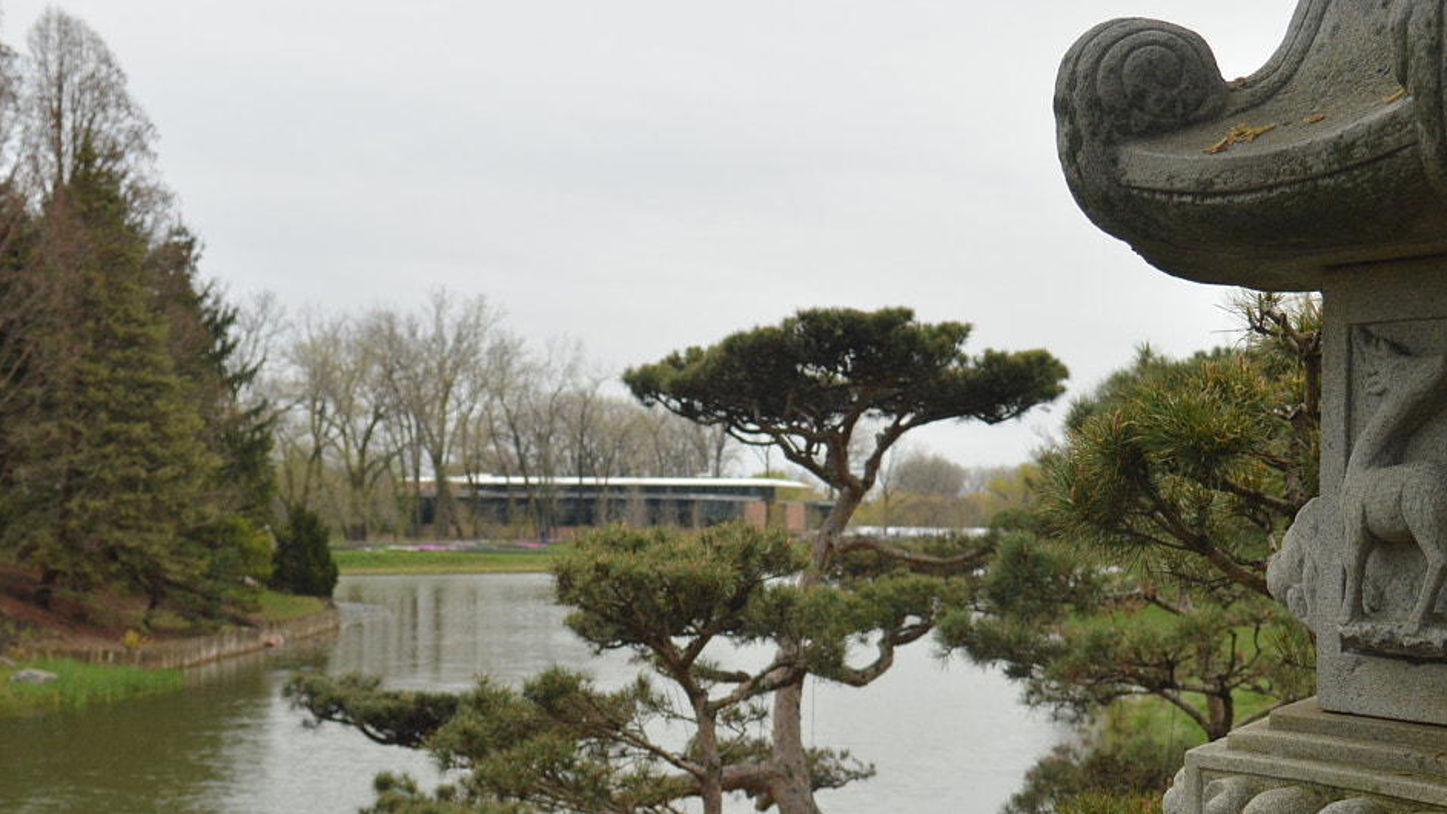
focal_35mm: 48
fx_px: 1842
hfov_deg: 42.9
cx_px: 757
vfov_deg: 24.7
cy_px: 581
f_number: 3.5
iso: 400
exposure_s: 1/1600
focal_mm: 18
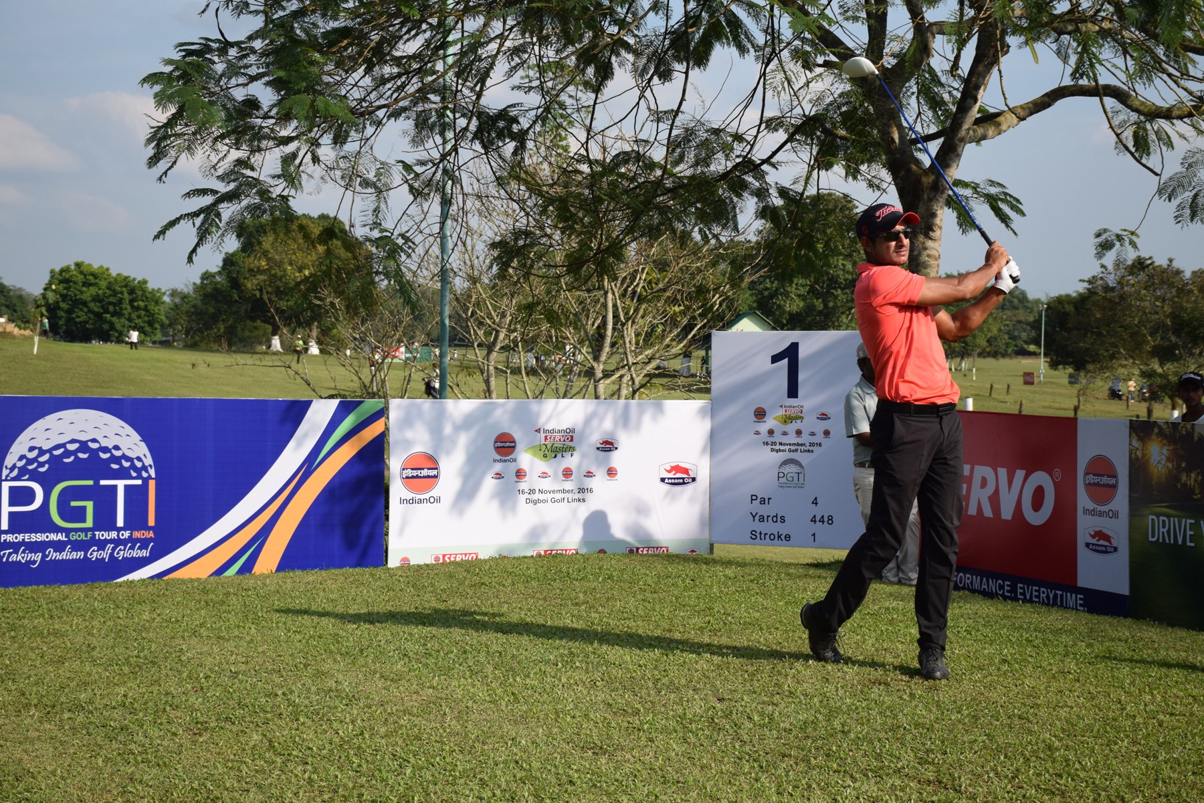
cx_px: 602
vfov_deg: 22.6
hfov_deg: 33.4
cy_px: 402
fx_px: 2007
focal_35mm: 60
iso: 400
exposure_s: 1/1600
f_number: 6.3
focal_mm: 40
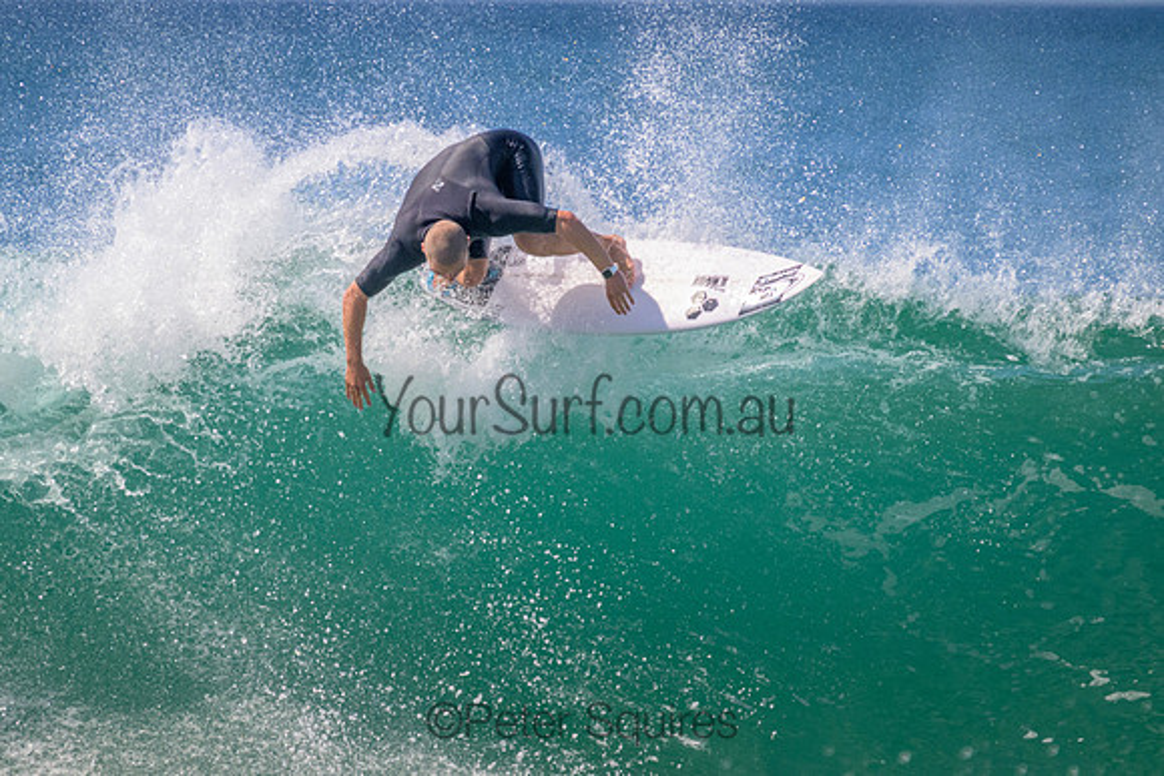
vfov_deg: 1.5
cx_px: 501
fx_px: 29478
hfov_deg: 2.3
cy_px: 334
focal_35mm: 912
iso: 1800
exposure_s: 1/2000
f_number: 11
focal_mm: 800
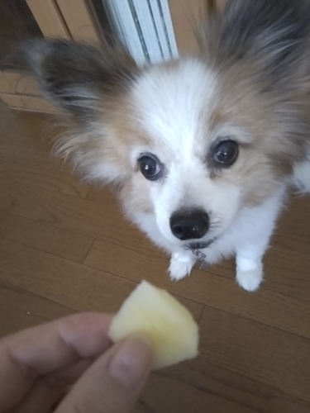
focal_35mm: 30
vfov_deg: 60.0
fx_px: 358
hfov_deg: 46.8
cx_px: 155
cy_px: 206
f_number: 2.2
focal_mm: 4
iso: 640
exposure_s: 1/17
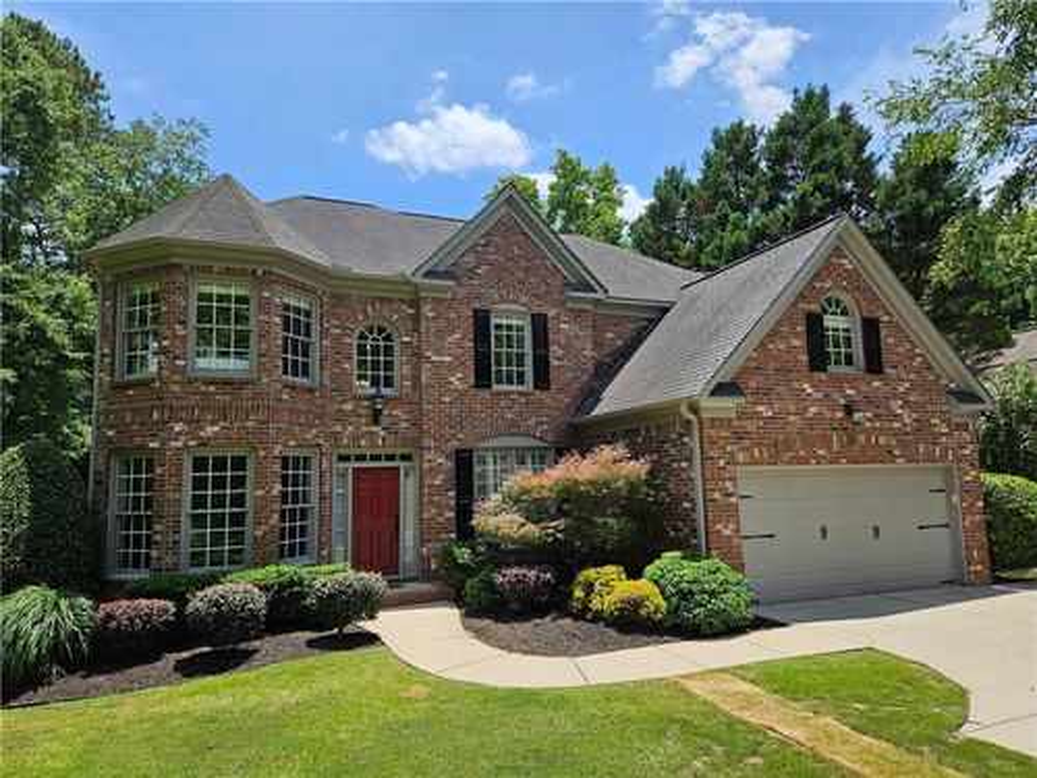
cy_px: 389
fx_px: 689
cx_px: 518
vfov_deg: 58.9
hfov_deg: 73.9
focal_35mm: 23
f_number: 1.8
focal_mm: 5.4
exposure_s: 1/1468
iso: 25
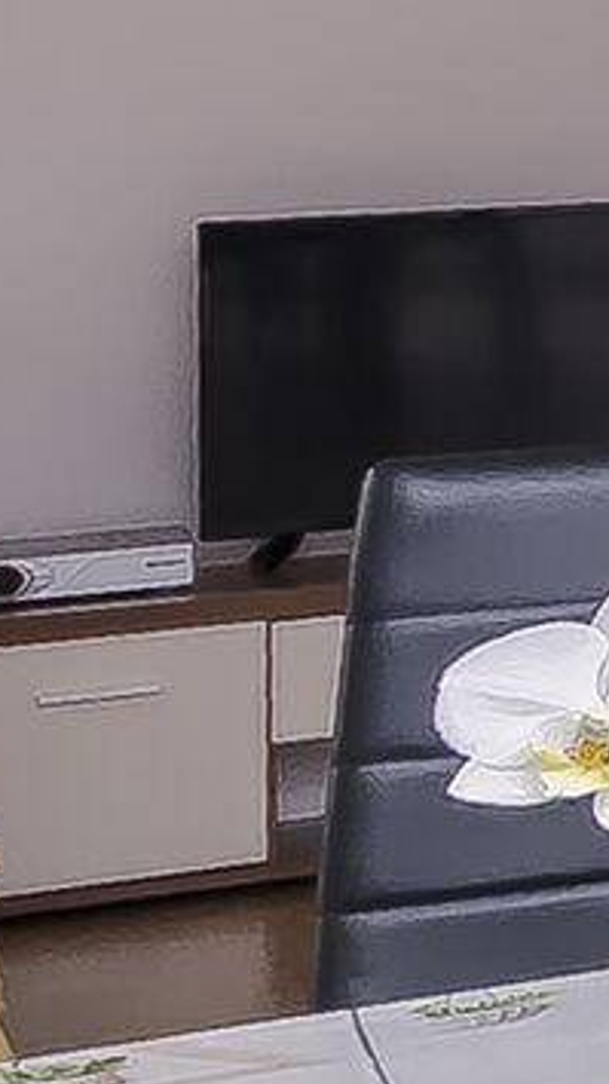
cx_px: 3406
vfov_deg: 17.0
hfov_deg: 5.6
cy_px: 41
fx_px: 3561
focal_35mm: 124
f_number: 8
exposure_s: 1/100
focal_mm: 10
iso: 250
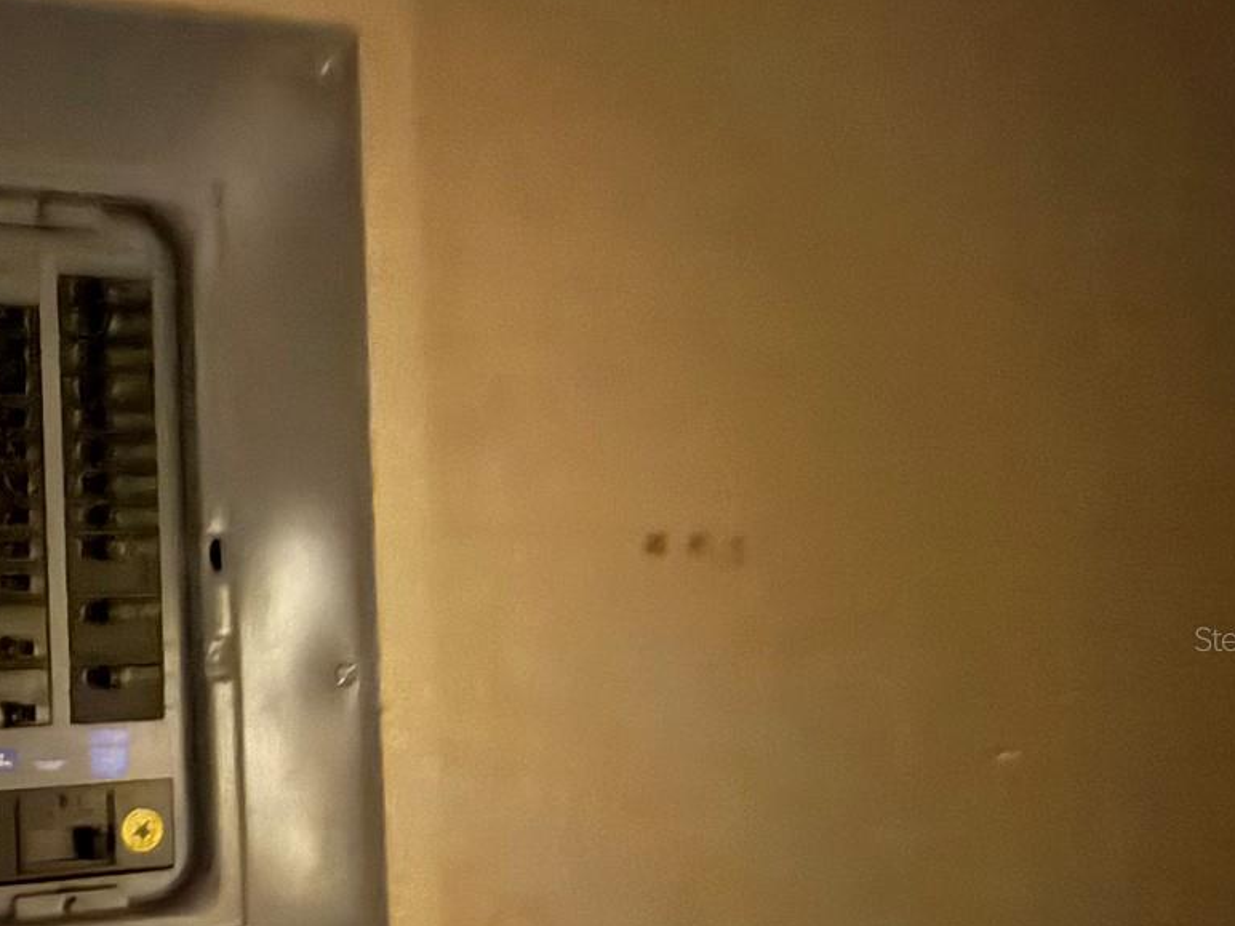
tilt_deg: -1.2
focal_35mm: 29
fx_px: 1035
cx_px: 66
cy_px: 638
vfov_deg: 47.2
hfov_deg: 52.1
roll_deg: +1.4
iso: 1600
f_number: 2.2
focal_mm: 2.22
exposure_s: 1/4
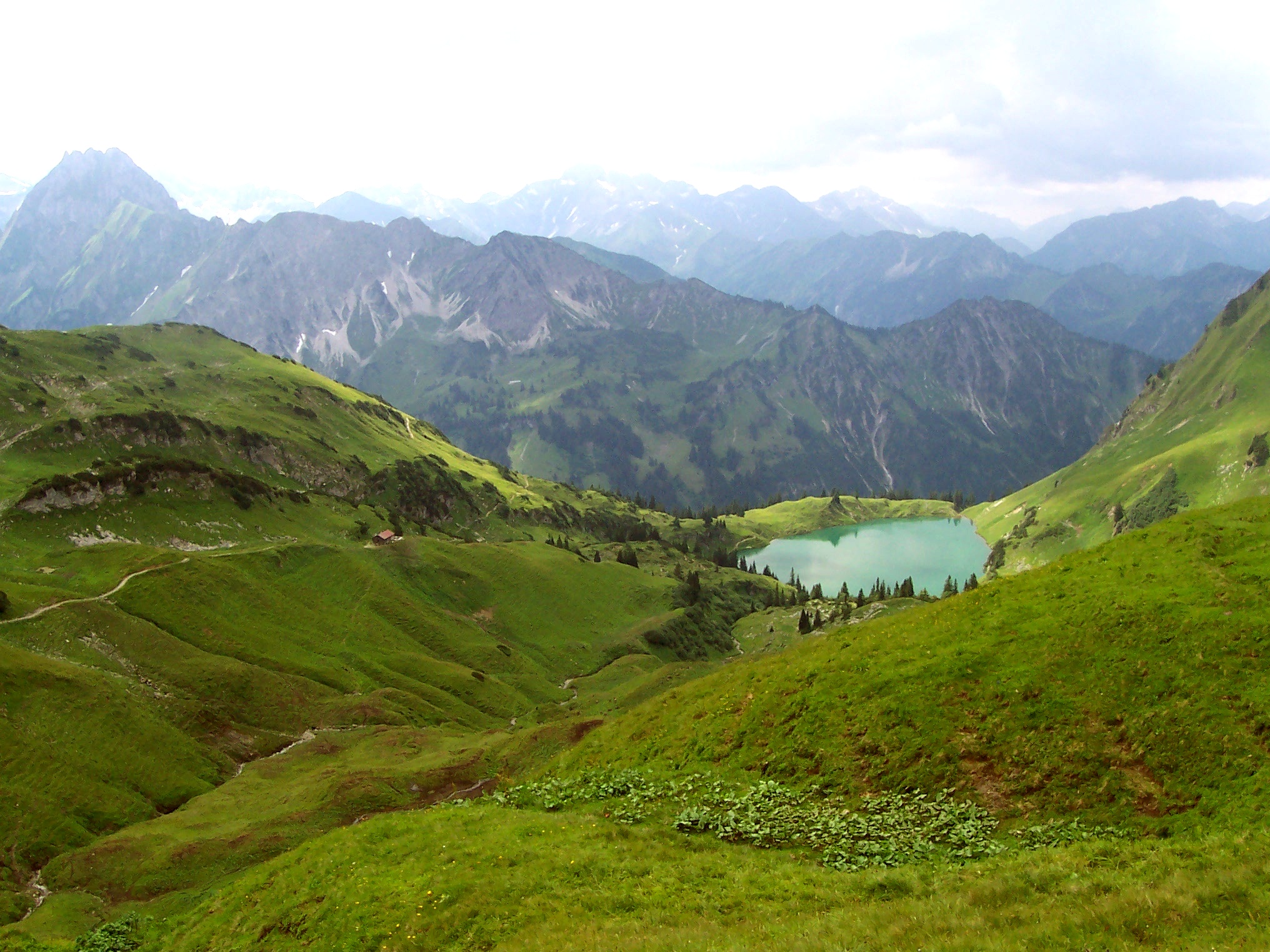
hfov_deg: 50.1
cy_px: 476
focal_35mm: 37
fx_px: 1357
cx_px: 635
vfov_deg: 38.7
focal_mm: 5.6
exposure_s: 1/350
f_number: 5.6
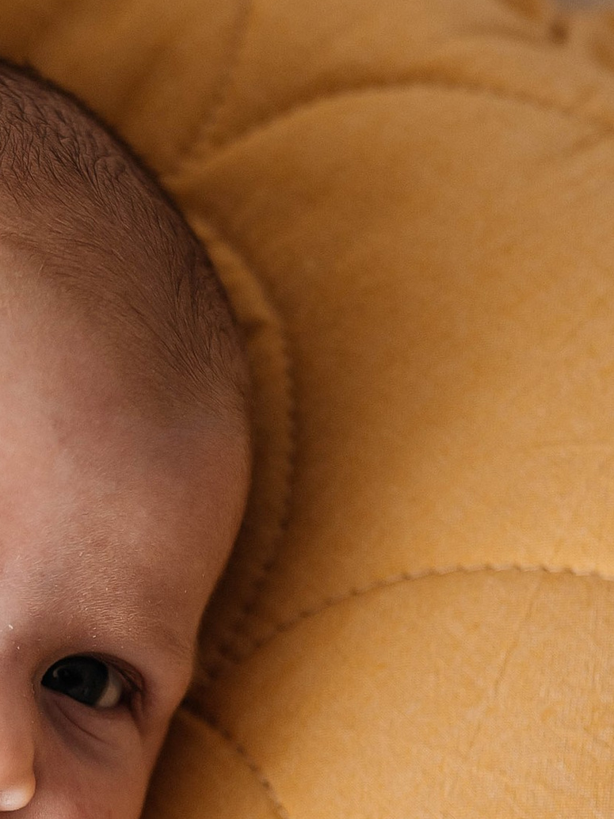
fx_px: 2957
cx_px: -366
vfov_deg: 15.5
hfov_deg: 11.3
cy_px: 801
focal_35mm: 125
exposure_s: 1/200
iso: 125
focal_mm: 35
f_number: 2.5
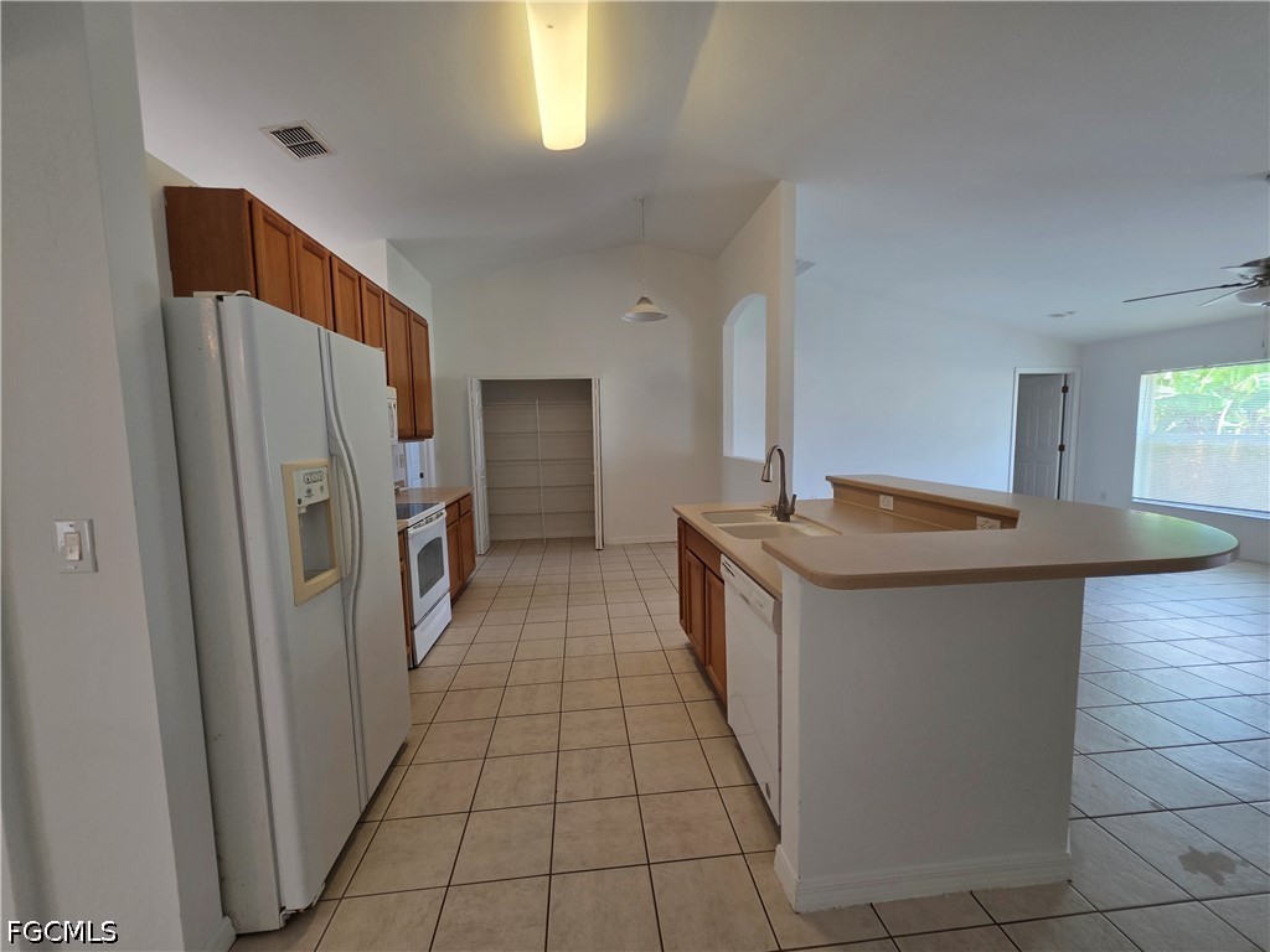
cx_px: 635
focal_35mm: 13
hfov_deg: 106.2
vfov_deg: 89.9
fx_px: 477
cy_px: 476
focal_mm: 2.2
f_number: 1.9
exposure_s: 1/120
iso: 160
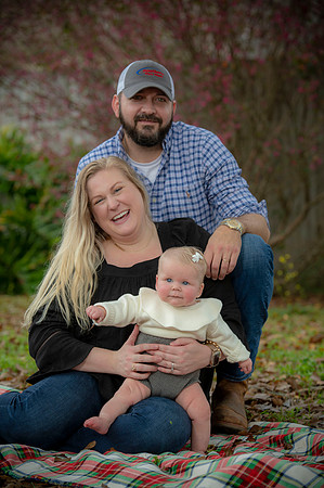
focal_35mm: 116
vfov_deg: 17.7
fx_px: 1570
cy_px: 244
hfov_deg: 11.8
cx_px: 162
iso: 160
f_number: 5
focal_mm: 116
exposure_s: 1/200
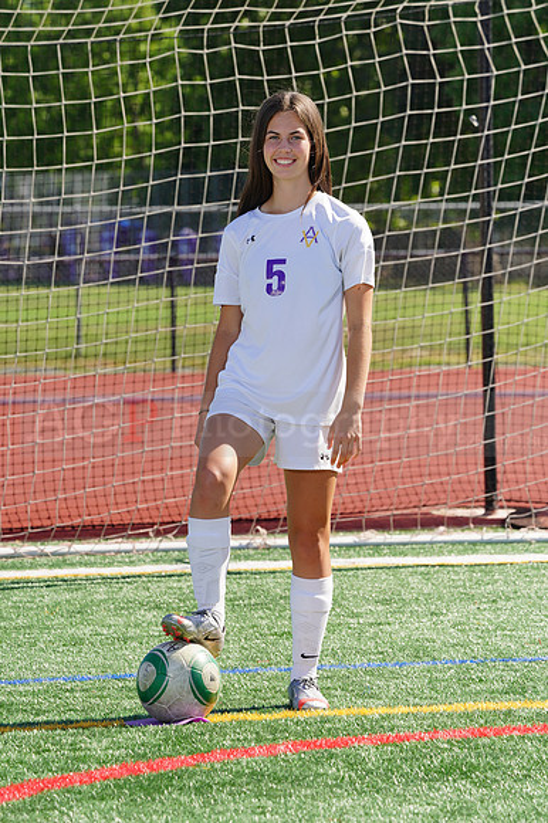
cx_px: 274
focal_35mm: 232
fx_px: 5303
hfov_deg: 5.9
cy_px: 412
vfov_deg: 8.9
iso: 200
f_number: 11
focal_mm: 232
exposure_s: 1/250
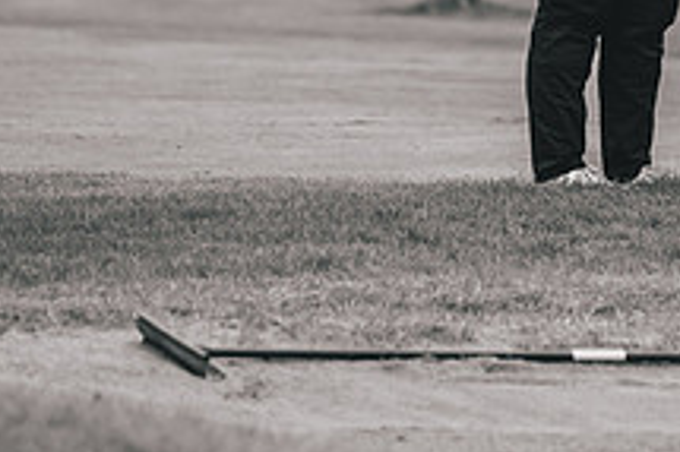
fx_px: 10135
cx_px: 744
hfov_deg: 3.8
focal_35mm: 537
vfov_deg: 2.6
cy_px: -161
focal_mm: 150
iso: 800
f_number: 2.8
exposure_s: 1/1250
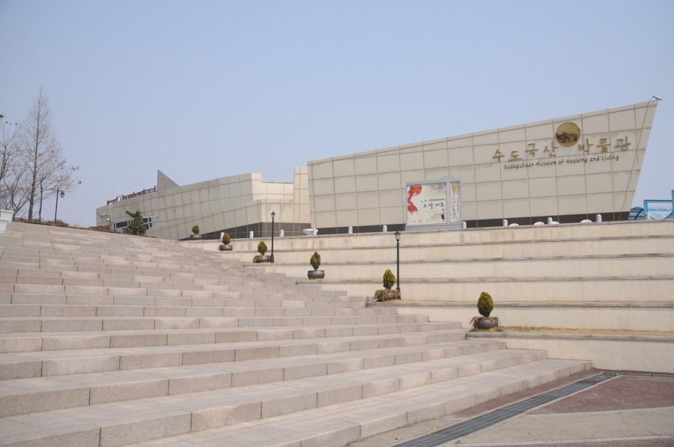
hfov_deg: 57.3
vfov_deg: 39.8
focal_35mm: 33
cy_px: 224
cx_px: 337
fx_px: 617
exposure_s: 1/2000
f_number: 4
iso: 200
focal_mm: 22
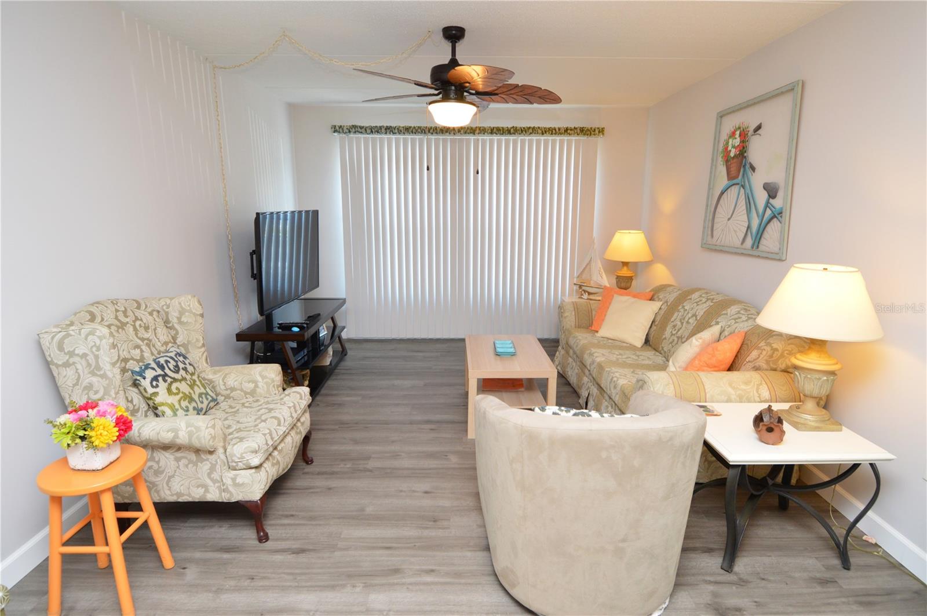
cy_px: 308
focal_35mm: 18
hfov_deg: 90.1
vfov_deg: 67.3
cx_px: 464
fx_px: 463
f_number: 4
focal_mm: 12
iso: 560
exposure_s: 1/60
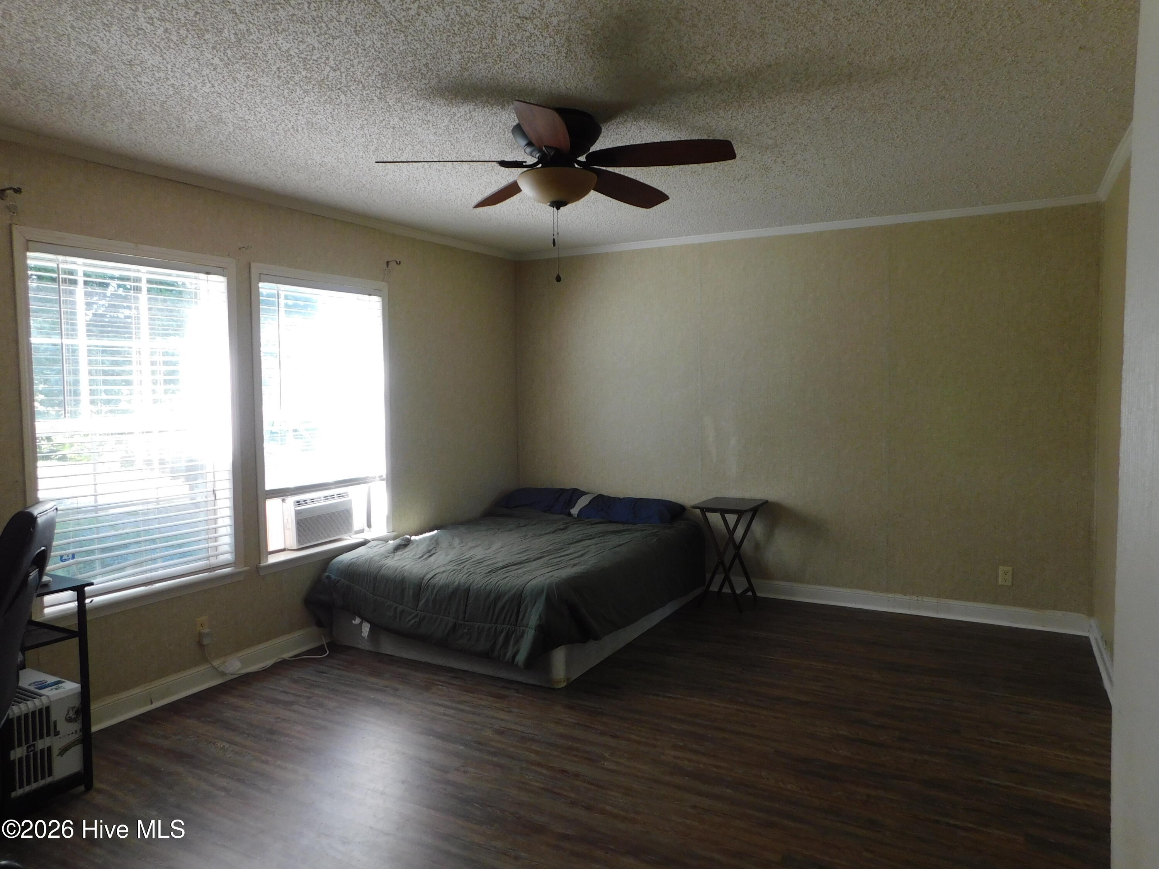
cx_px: 580
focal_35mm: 23
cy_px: 434
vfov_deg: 58.9
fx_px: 770
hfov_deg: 73.9
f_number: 3
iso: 160
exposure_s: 1/30
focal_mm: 4
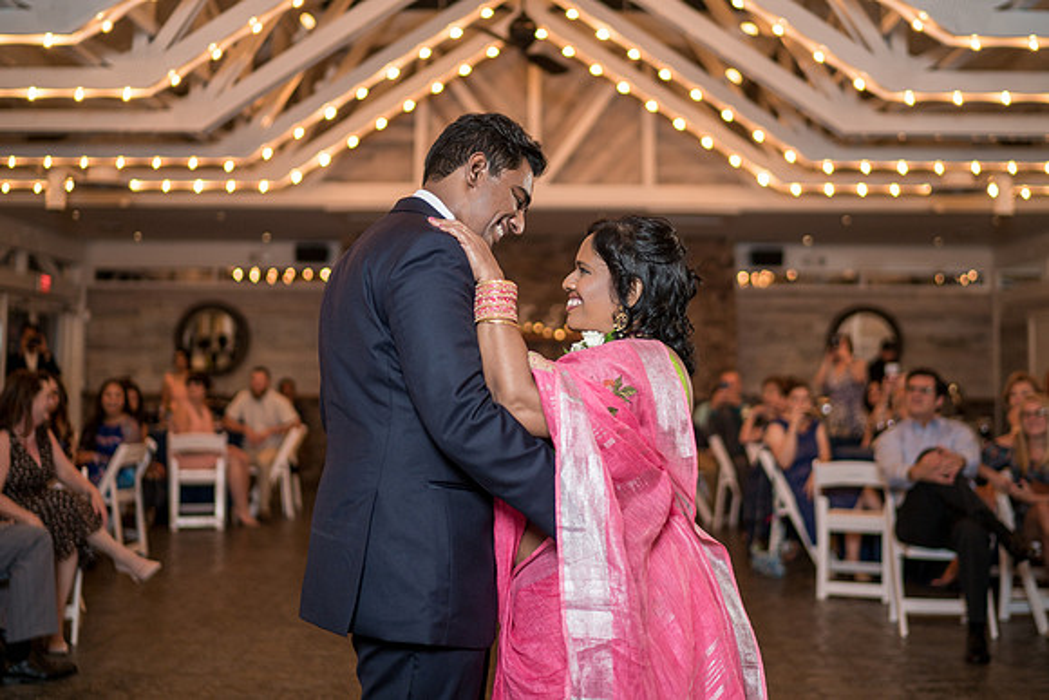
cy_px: 274
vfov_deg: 31.3
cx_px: 547
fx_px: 1245
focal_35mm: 43
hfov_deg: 45.7
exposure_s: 1/200
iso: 250
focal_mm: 35
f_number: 1.4
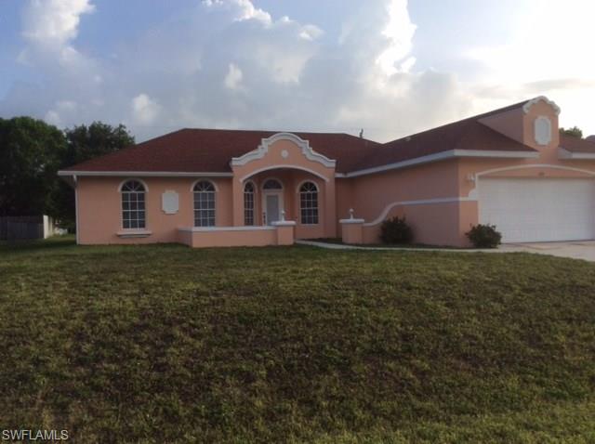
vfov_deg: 42.8
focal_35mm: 33
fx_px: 566
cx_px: 298
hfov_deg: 55.4
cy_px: 222
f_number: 2.4
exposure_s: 1/1059
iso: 32
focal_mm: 3.3
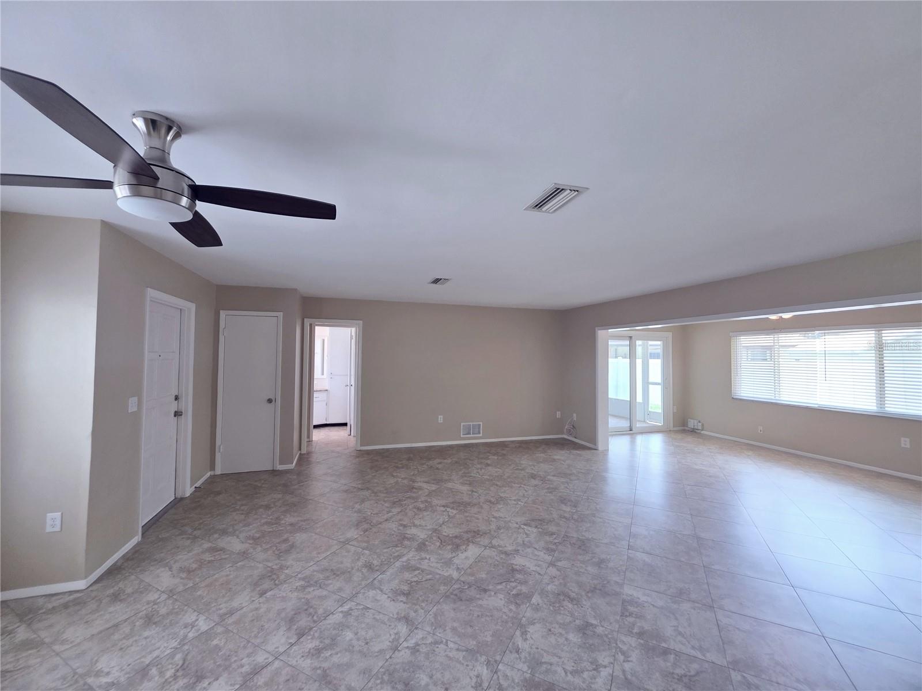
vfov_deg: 89.9
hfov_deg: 106.2
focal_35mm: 13
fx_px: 346
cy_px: 346
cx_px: 461
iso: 160
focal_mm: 2.2
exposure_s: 1/120
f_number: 1.9
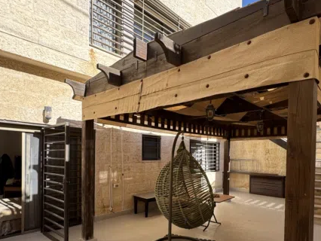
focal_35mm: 23
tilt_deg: +0.3
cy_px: 156
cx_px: 177
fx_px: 213
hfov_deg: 73.7
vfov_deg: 57.9
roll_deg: -1.2
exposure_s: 1/307
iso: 40
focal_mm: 2.22
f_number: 2.2
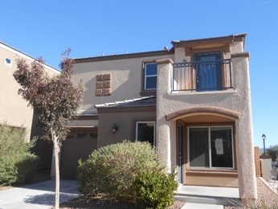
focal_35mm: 30
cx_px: 139
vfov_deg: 46.8
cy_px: 104
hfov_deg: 59.9
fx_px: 241
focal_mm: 5.3
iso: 80
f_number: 3.8
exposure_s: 1/400
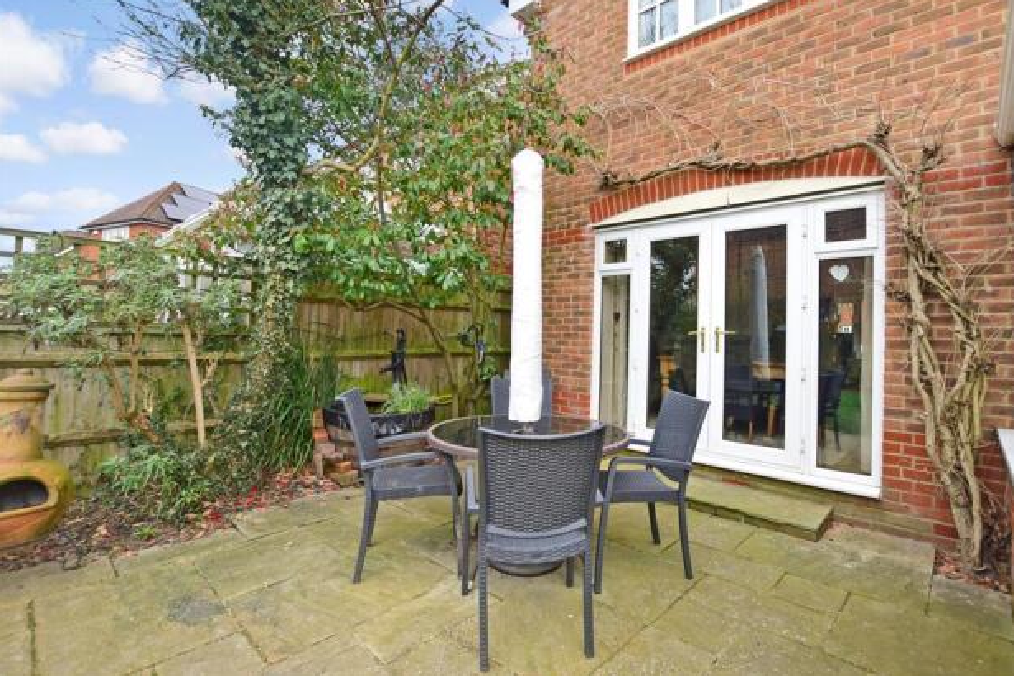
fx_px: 451
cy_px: 319
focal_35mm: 16
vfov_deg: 73.7
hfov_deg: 96.6
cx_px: 538
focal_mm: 10
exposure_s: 1/200
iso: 400
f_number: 7.1
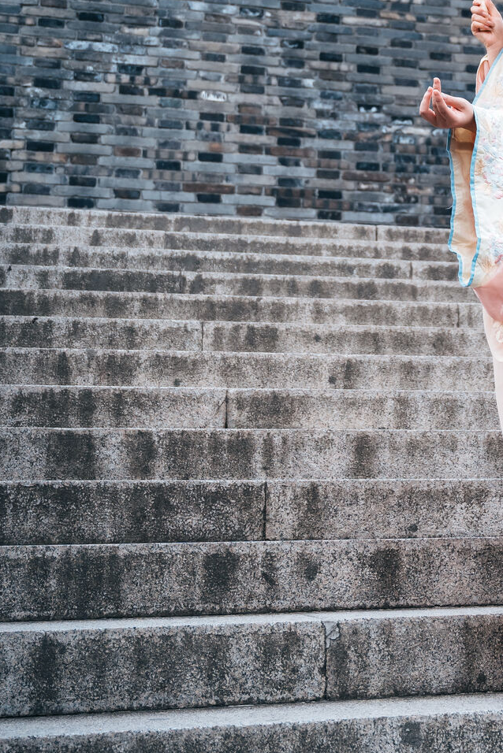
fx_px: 1340
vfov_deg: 30.2
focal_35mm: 64
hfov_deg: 20.9
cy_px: 95
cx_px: 427
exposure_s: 1/1000
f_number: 4
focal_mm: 34
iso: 800
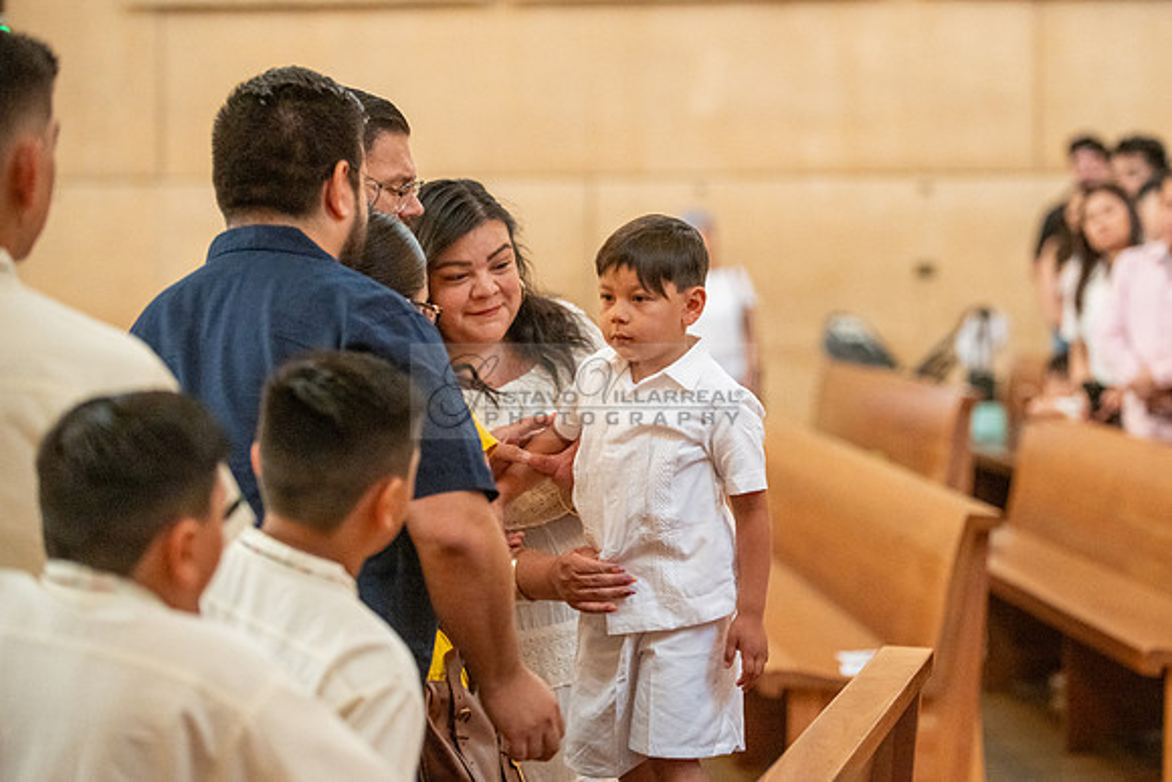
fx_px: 4273
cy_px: 362
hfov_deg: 15.6
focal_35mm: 131
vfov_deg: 10.5
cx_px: 699
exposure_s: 1/200
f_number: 2.8
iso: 1600
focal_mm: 110
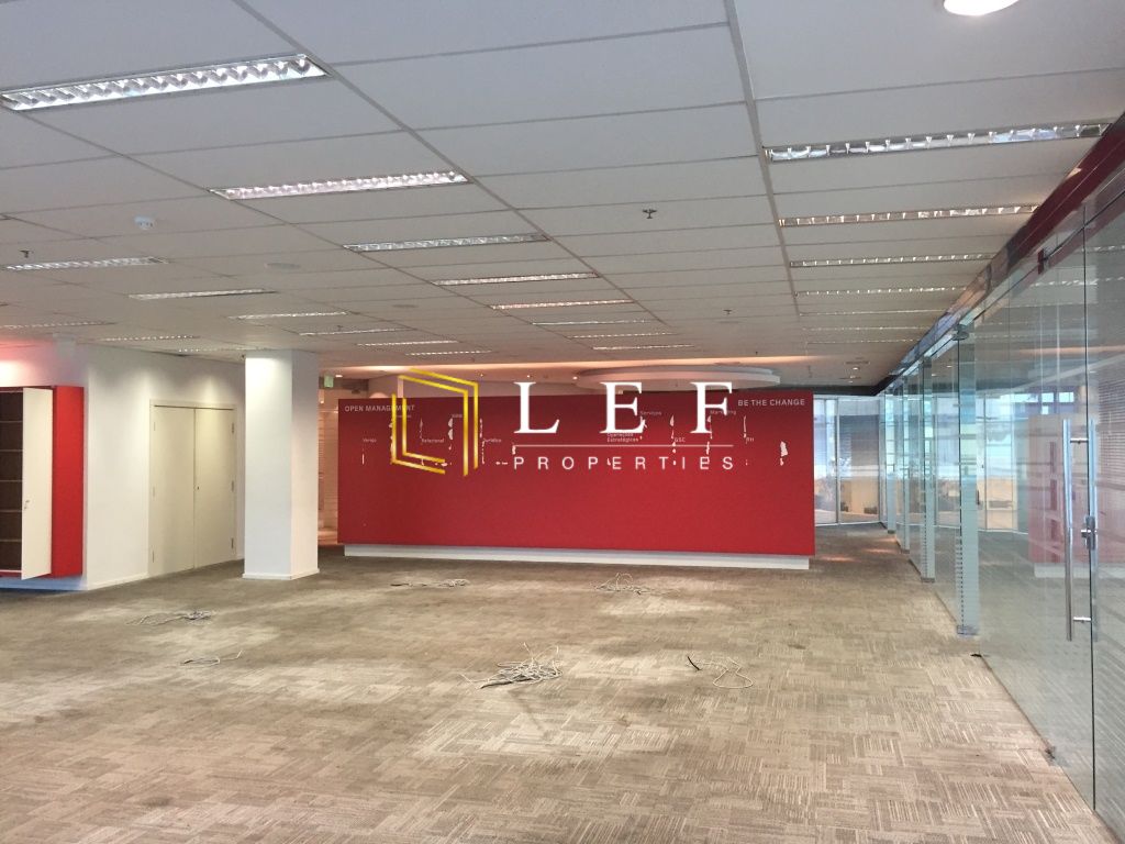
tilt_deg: +1.3
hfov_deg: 61.7
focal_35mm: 29
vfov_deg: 48.2
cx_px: 562
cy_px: 422
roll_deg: -0.3
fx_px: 942
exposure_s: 1/30
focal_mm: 4.15
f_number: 2.2
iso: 125
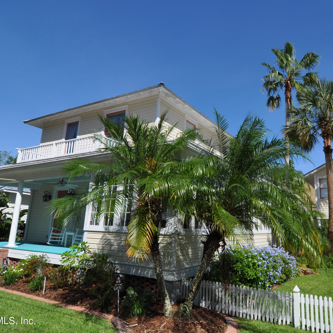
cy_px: 162
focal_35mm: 24
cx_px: 205
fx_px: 261
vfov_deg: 65.0
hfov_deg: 64.2
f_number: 10
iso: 200
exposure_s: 1/400
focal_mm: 12
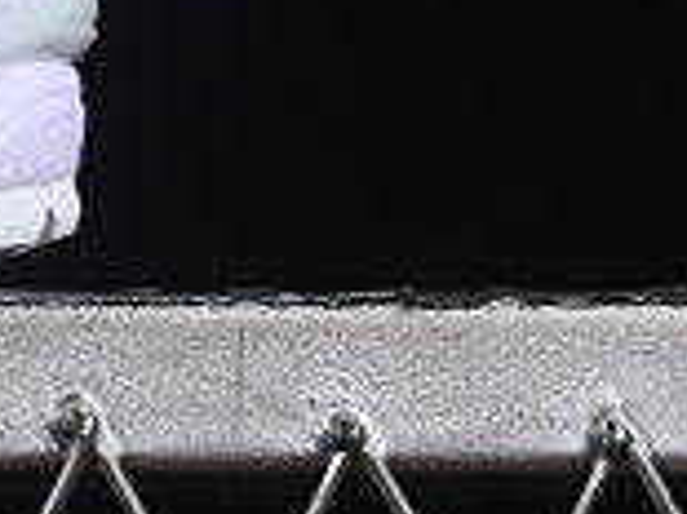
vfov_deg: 2.9
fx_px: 9955
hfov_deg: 3.8
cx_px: -1472
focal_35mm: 502
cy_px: -700
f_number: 8
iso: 160
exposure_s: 1/80
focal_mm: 50
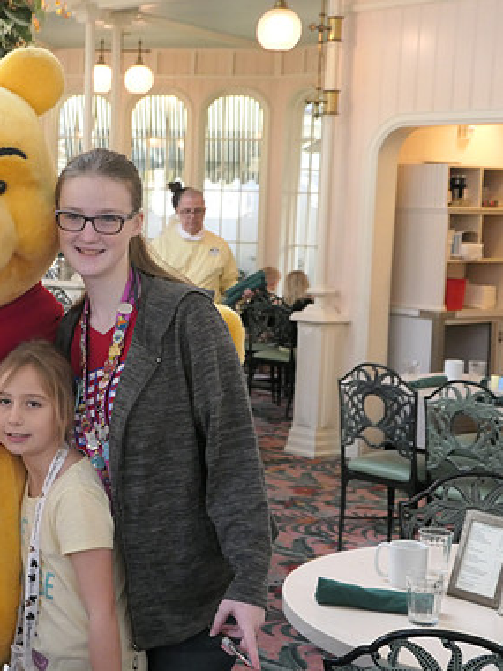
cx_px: 0
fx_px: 1337
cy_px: 340
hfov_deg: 20.6
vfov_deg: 28.2
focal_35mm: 69
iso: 1250
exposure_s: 1/80
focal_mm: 17.1
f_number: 4.1
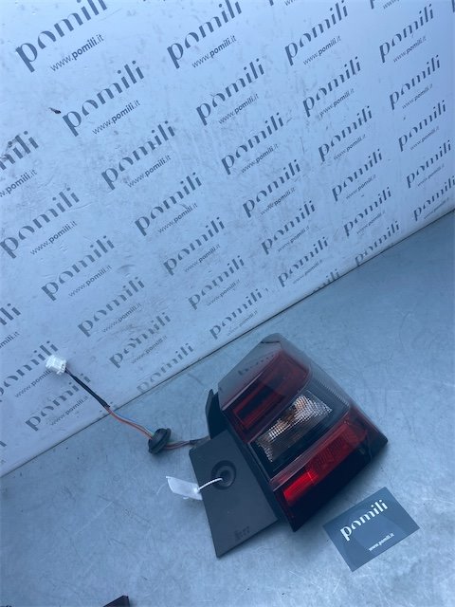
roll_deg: +18.1
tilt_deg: -35.4
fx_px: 456
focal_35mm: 26
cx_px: 228
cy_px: 304
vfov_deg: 67.3
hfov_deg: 53.1
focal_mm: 4.25
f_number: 1.8
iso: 32
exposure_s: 1/965
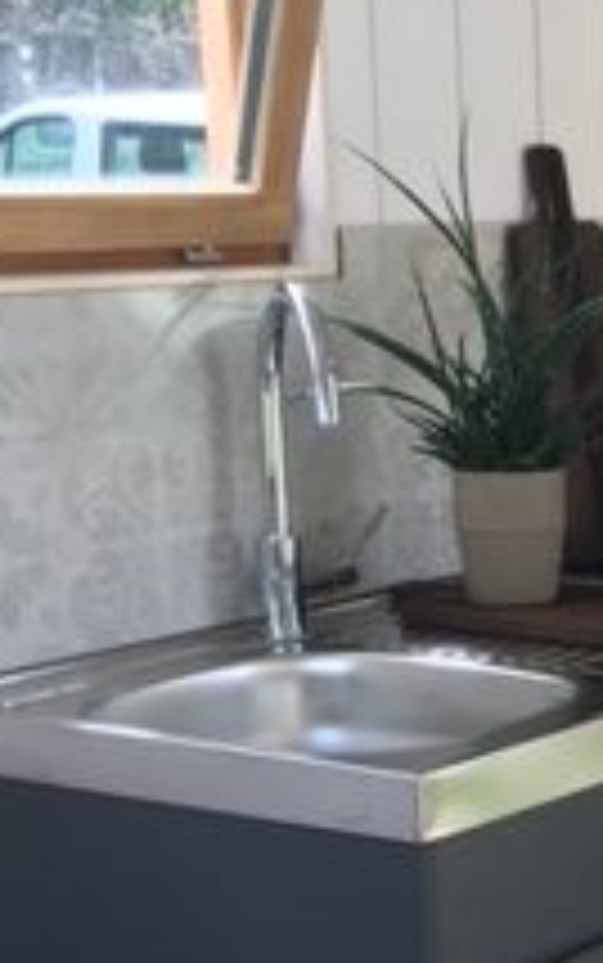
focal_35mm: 92
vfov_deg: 22.4
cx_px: 1048
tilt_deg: -11.8
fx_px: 2416
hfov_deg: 13.0
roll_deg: -2.5
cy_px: 657
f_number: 2.2
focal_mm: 4.15
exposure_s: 1/100
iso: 25
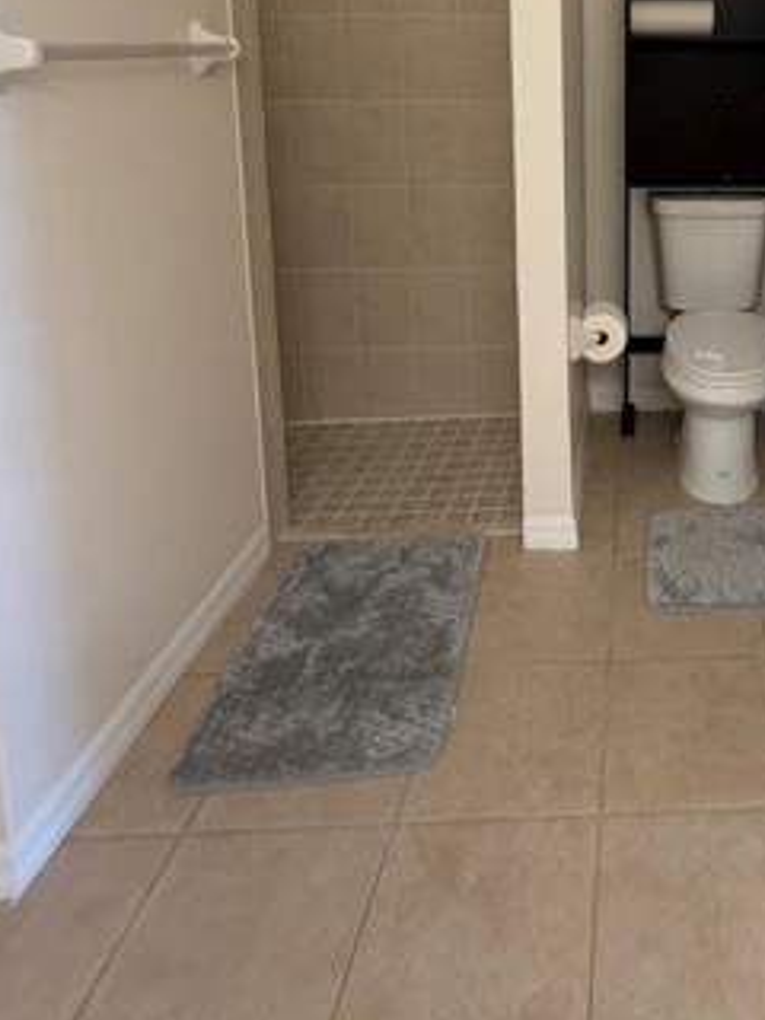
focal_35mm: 28
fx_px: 825
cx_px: 685
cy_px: 163
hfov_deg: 45.2
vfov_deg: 57.2
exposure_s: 1/60
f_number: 2.2
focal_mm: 2.22
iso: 200
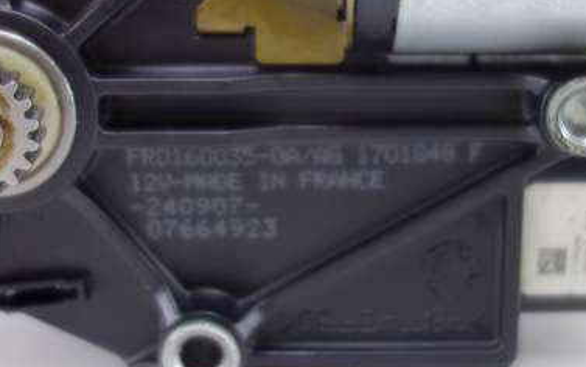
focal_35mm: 62
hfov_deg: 32.9
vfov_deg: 20.8
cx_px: 326
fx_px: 991
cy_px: 86
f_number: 1.8
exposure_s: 1/80
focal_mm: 10.4
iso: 125
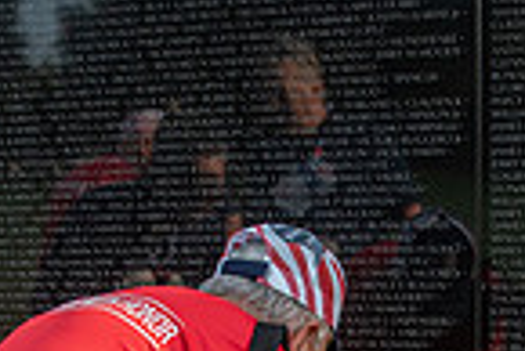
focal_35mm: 96
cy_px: 465
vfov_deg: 13.7
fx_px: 1401
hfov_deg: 21.2
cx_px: 275
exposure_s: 1/125
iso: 720
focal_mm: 24
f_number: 9
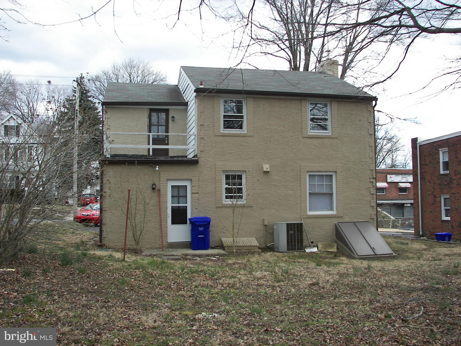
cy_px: 173
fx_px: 479
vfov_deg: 39.7
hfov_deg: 51.4
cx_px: 230
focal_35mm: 36
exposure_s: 1/250
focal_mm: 6
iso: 50
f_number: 2.8
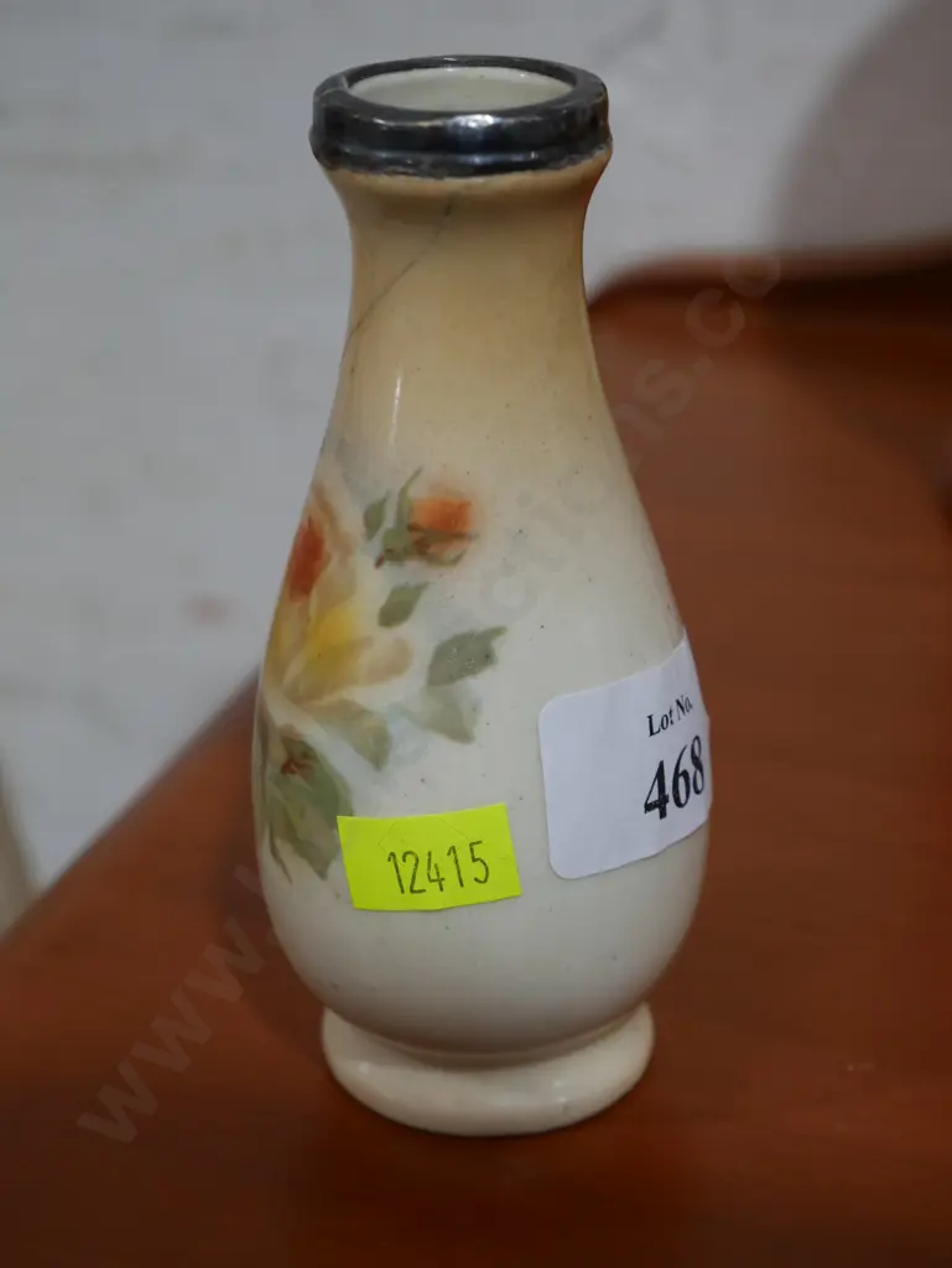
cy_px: 634
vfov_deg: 28.5
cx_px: 476
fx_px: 2491
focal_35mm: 68
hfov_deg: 21.6
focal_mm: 34
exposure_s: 1/80
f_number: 5.4
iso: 640
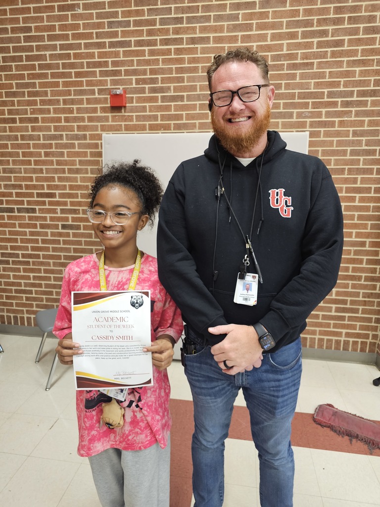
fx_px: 337
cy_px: 254
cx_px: 190
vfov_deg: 73.9
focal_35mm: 23
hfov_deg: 58.9
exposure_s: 1/63
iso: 320
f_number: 1.7
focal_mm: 6.3
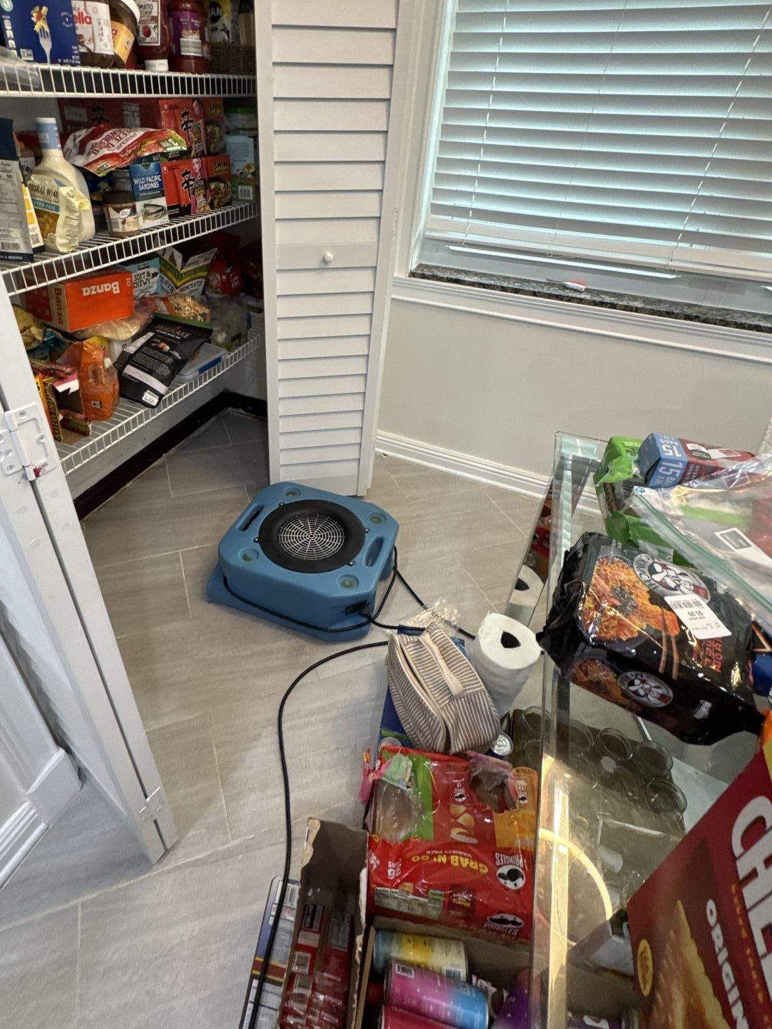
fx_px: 535
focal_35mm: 18
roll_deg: +1.3
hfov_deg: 70.8
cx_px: 307
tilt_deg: -35.9
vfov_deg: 87.3
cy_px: 446
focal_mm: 2.22
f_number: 2.2
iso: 250
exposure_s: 1/60
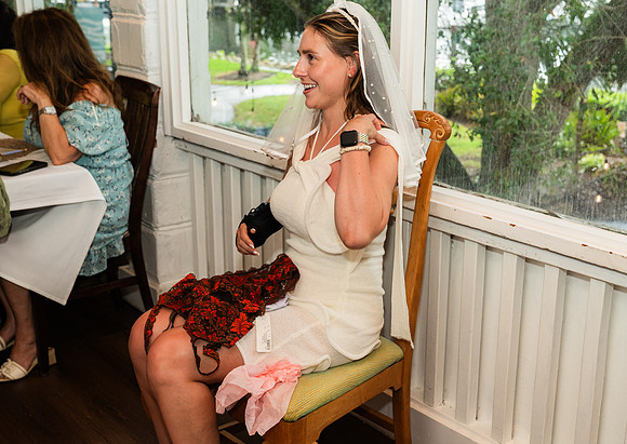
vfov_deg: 30.5
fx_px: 816
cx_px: 333
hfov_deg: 42.0
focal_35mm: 46
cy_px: 222
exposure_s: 1/125
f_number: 5.6
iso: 800
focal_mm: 43
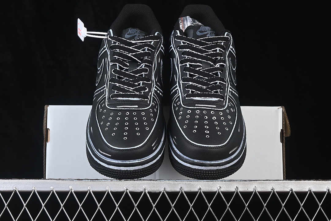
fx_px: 690
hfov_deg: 27.0
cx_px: 166
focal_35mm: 75
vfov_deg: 18.2
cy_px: 110
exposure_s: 1/60
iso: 160
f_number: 6.3
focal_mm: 50
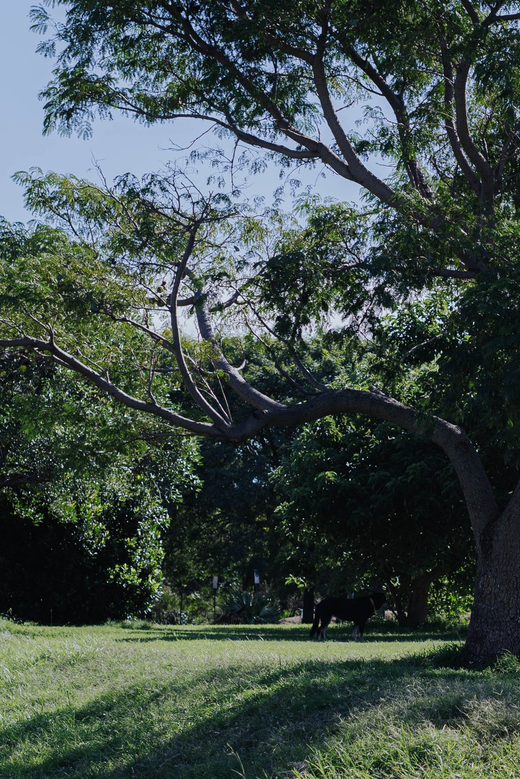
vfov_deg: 15.2
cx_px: 487
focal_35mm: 135
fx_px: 2922
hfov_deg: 10.1
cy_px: 352
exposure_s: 1/800
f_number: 3.5
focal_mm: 50
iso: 100
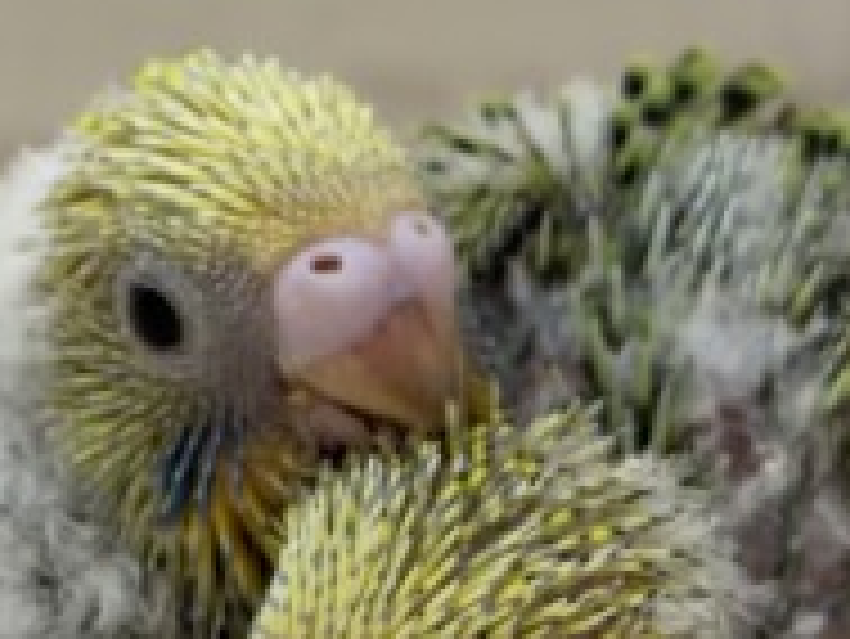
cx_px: 99
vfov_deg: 8.4
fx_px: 4324
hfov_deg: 11.2
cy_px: 356
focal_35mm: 176
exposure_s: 1/50
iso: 50
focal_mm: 5.96
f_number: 1.6
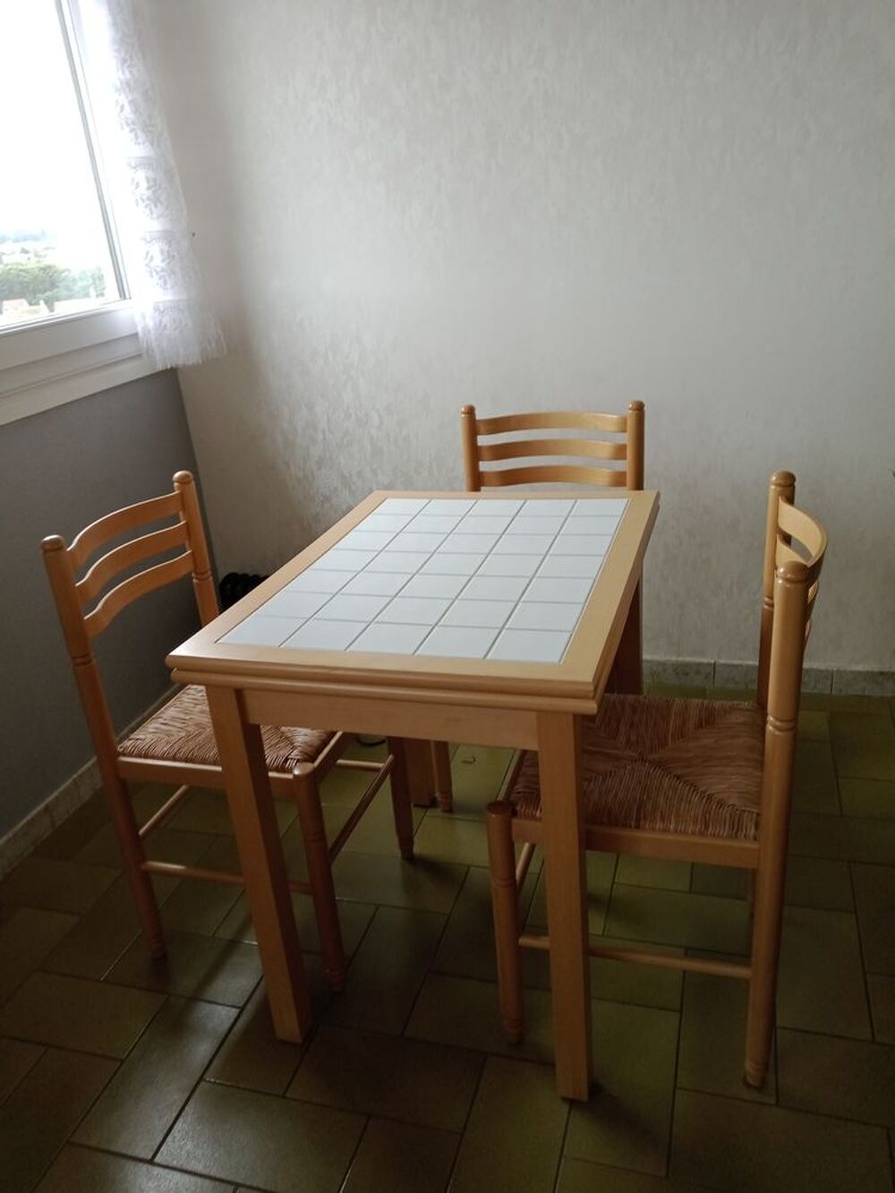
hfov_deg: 51.4
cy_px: 596
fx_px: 931
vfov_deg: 65.3
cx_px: 448
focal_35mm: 27
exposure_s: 1/33.3
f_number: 2
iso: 113
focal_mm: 3.54
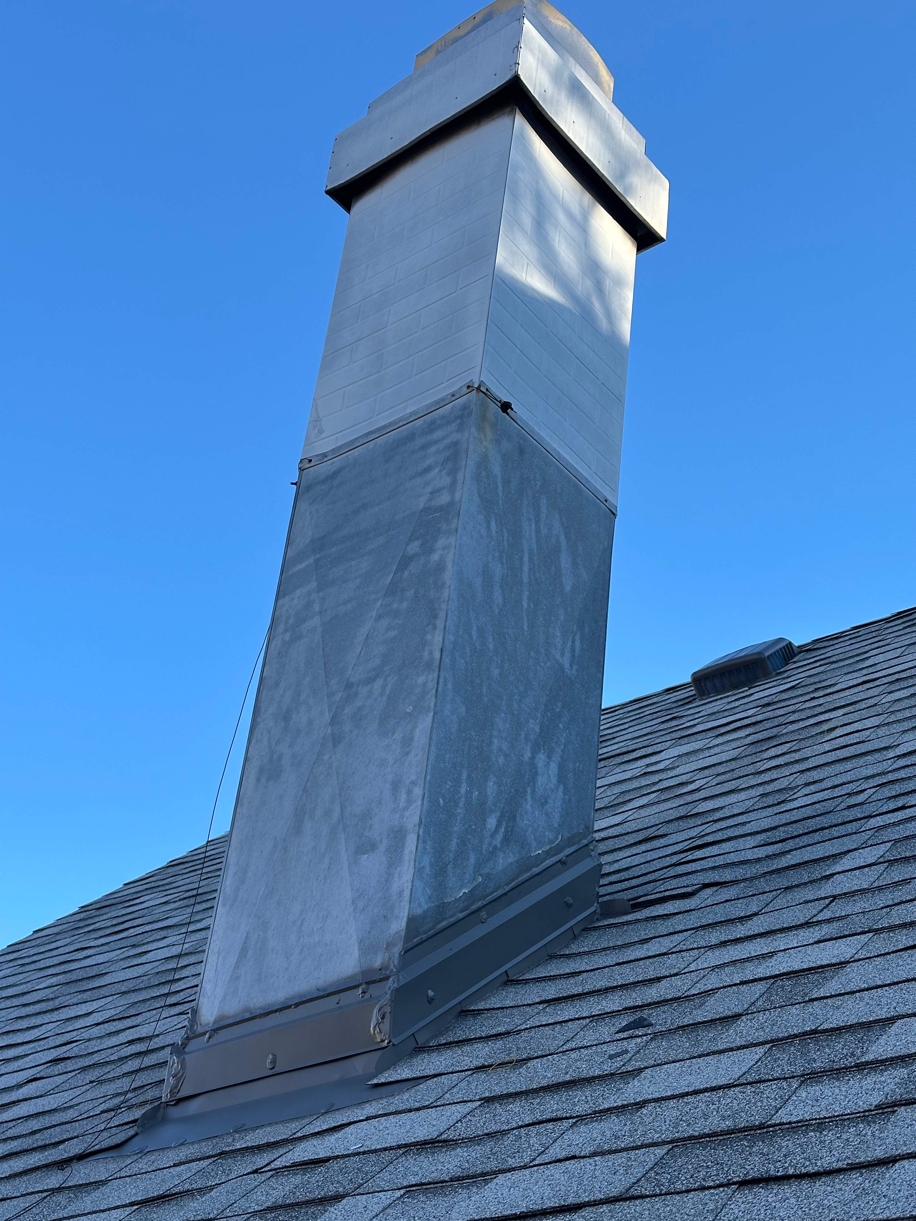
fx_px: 1694
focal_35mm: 48
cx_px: 458
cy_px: 610
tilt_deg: +35.4
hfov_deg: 30.3
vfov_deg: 39.7
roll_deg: -6.0
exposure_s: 1/850
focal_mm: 6.86
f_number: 1.78
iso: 64
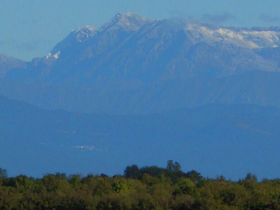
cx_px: 141
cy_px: 277
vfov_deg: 1.9
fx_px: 6245
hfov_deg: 2.6
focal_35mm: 772
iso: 100
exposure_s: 1/500
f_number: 5.6
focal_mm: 44.8
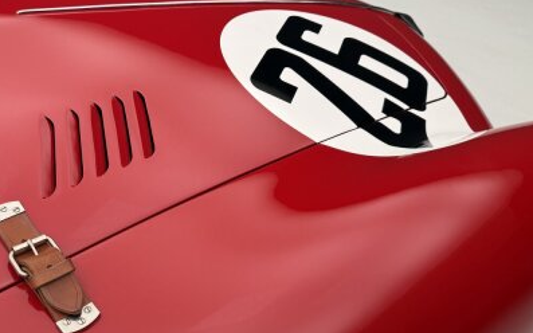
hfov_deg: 46.8
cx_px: 148
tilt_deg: -37.8
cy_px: 142
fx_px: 595
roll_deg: -2.4
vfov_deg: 31.2
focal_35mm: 41
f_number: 1.78
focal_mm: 6.76
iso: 125
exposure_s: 1/99
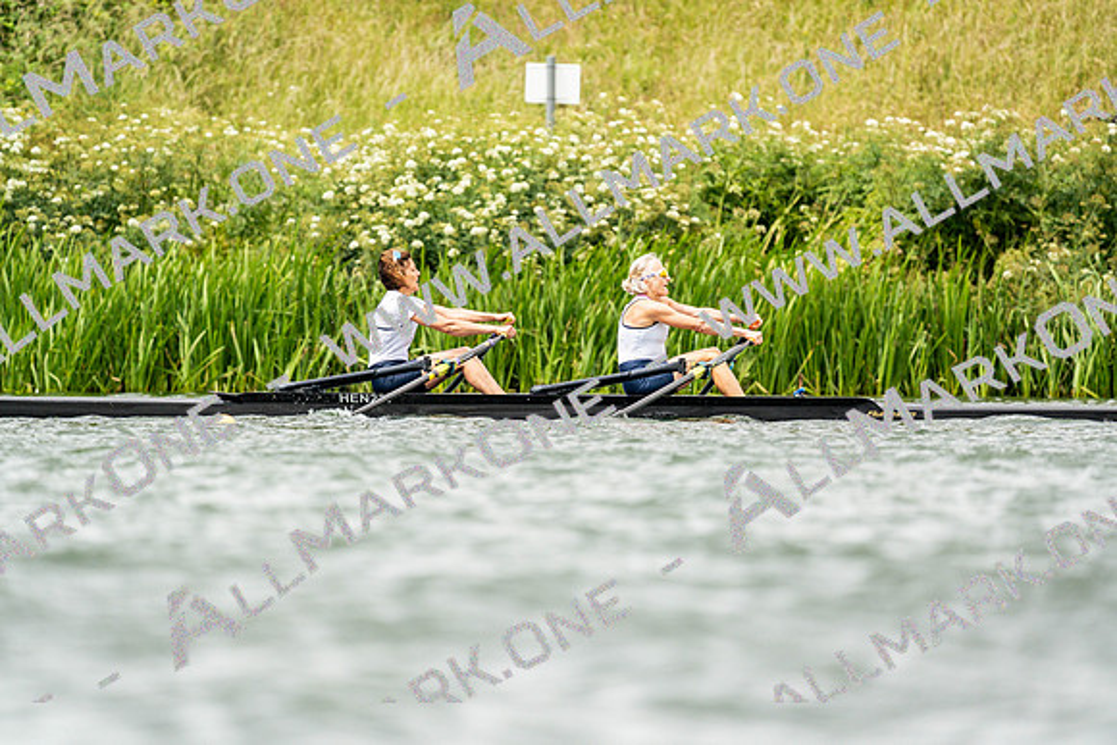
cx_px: 558
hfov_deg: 3.4
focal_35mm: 600
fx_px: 18620
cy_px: 372
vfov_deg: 2.3
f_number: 6.3
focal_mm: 600
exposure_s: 1/2000
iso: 500
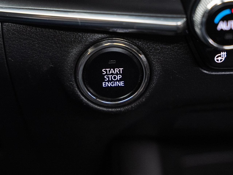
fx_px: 484
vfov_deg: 20.4
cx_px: 115
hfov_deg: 27.1
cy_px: 74
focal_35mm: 72
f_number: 3.5
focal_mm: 49.1
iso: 1250
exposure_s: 1/40
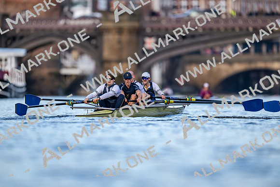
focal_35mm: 600
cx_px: 140
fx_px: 4668
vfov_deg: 2.3
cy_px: 94
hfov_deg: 3.4
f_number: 4
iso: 1000
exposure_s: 1/2500
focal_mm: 600
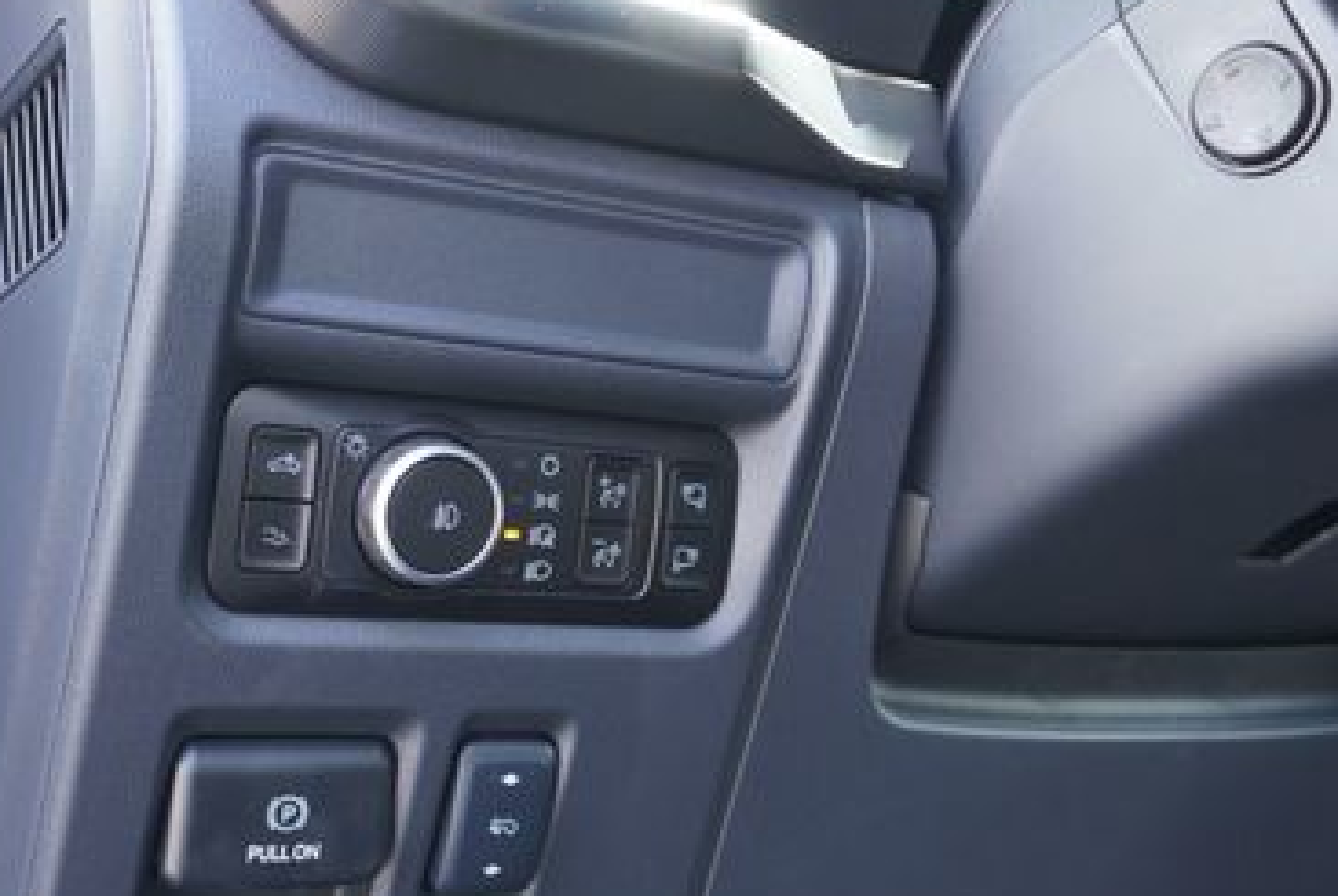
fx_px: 1856
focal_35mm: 50
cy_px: 443
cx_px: 651
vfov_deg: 27.1
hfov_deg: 39.6
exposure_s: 1/60
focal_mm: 19
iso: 400
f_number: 4
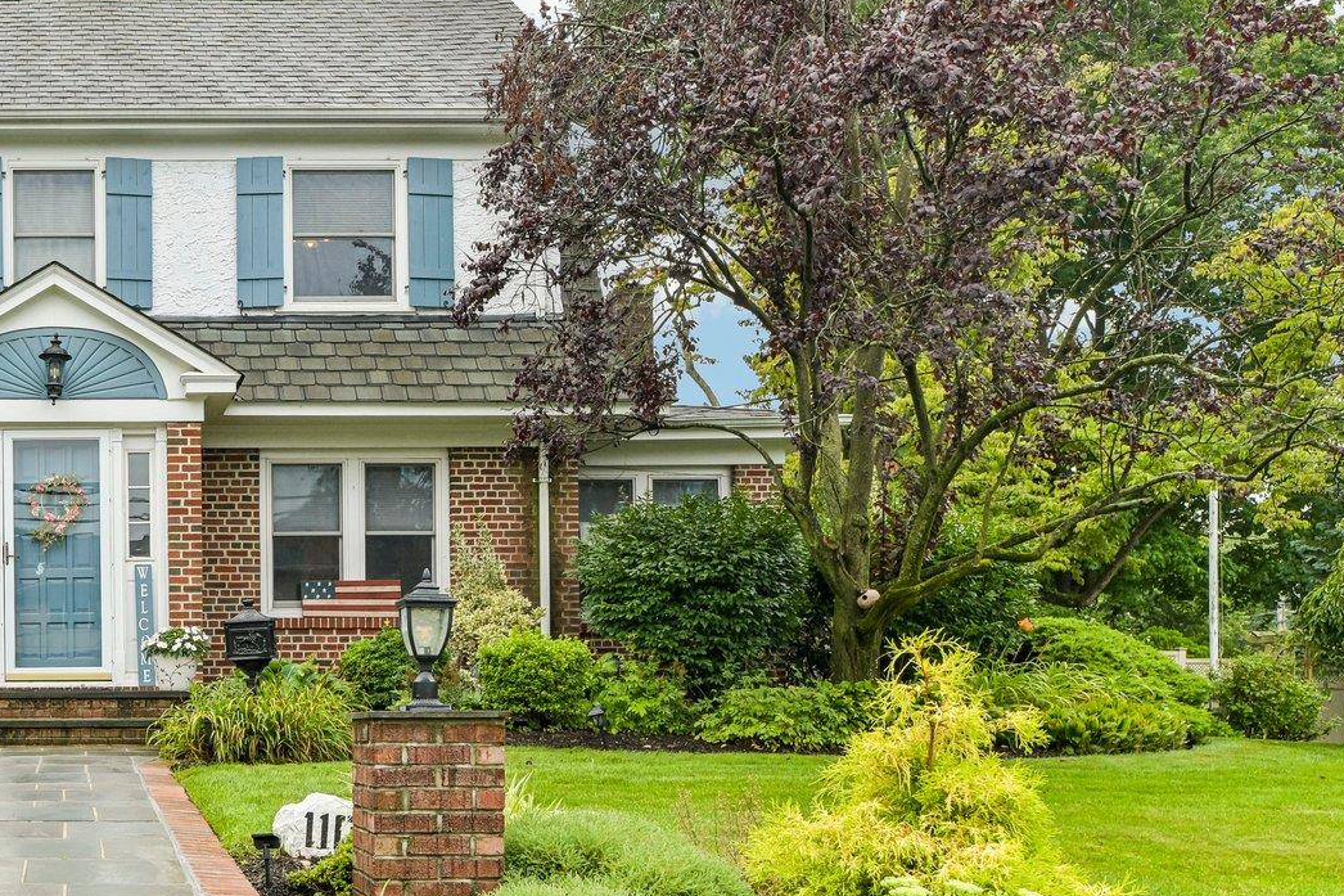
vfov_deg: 28.3
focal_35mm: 47
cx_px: 76
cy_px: 647
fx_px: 1754
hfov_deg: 38.3
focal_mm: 24
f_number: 9
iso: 250
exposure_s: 1/200
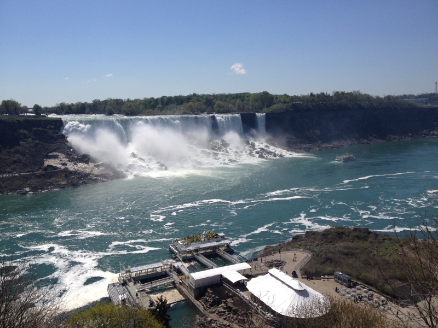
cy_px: 164
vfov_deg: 40.7
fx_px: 443
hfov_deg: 52.6
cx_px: 219
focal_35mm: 35
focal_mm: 4.28
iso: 50
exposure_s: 1/3247
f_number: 2.4
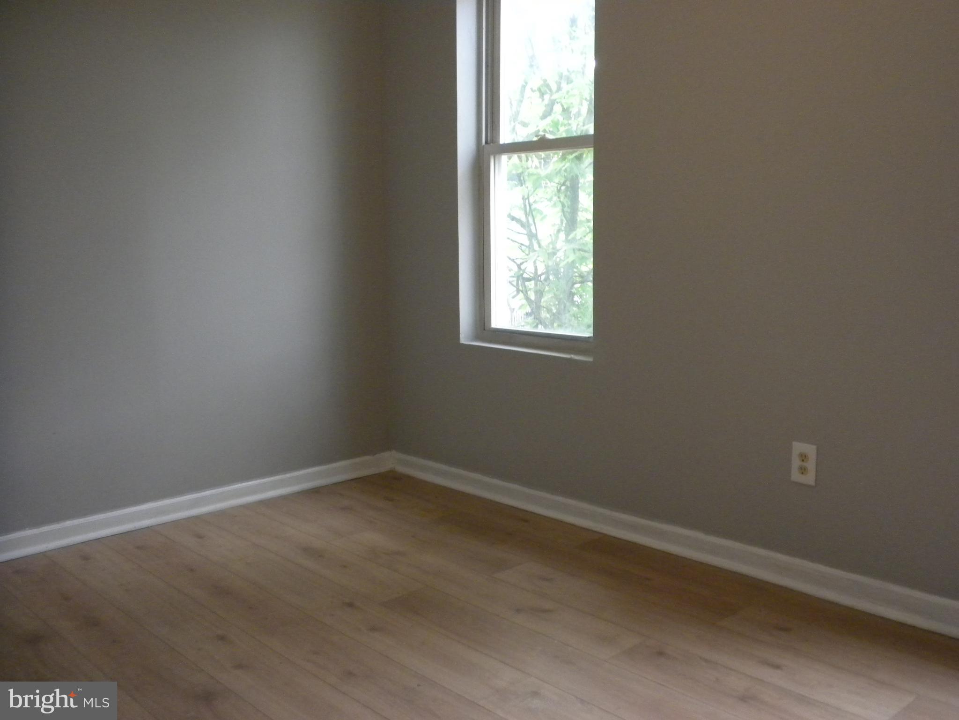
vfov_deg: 38.7
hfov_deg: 50.1
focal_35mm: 37
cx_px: 480
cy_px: 360
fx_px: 1025
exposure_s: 1/47.4
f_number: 3.5
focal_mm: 6.6
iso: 400
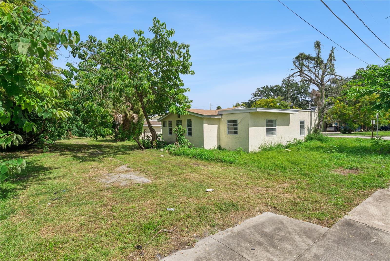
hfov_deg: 96.7
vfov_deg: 73.8
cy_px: 130
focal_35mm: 16
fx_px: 173
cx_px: 195
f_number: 16
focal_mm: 16
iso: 64
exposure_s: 1/50
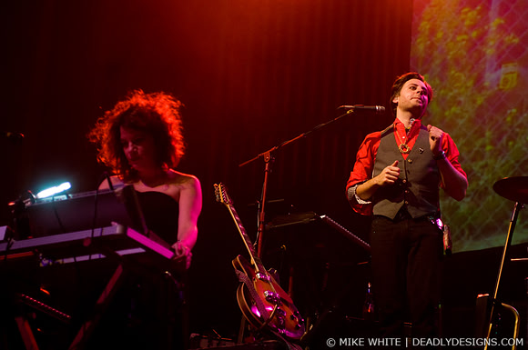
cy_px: 175
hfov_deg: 19.5
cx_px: 264
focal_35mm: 105
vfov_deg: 13.0
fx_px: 1538
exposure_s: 1/200
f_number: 2.8
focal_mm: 70
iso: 640
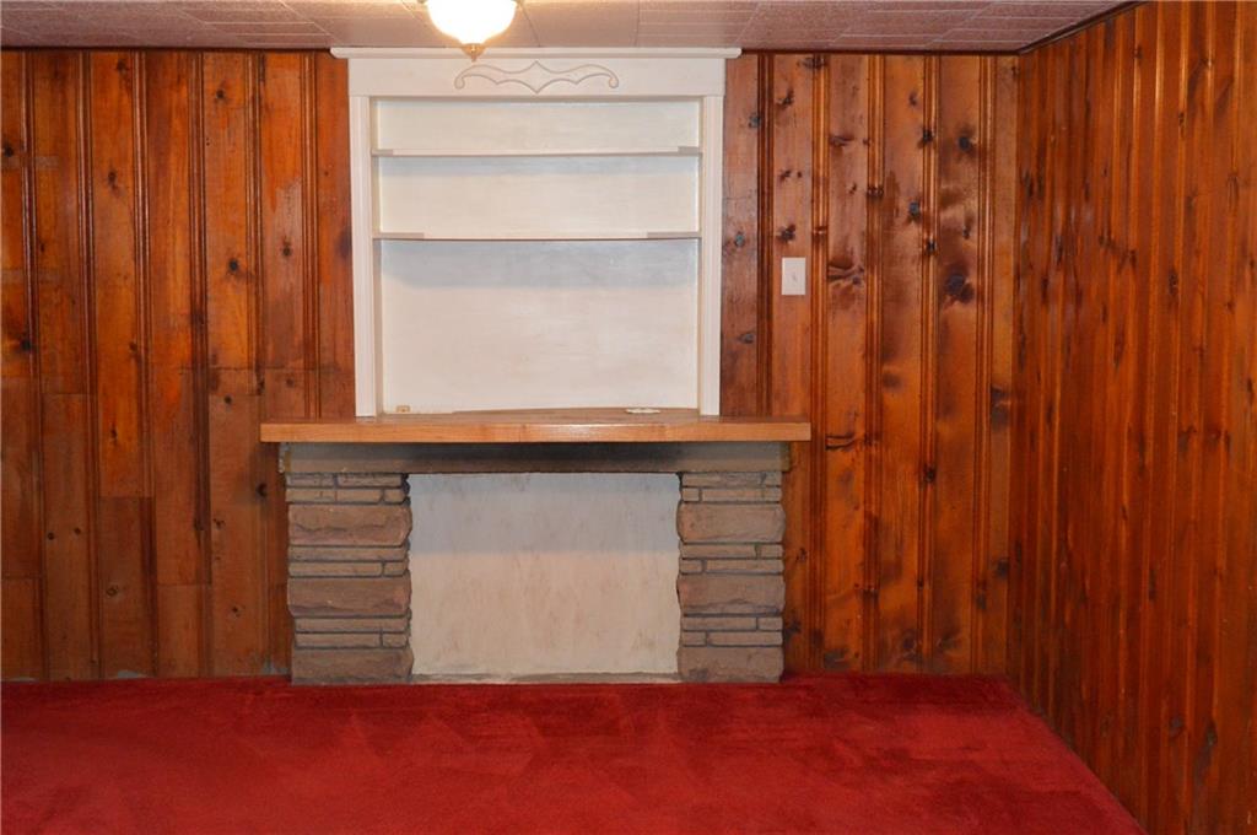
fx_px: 1778
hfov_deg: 38.9
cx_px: 628
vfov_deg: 26.4
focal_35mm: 51
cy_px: 418
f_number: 5
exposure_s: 1/60
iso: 3200
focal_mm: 34
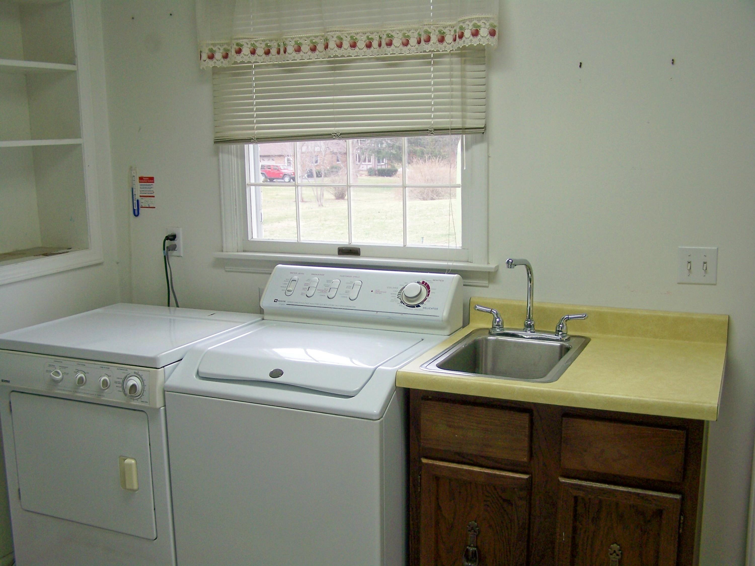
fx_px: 829
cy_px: 283
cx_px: 378
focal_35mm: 38
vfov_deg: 37.7
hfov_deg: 49.0
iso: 64
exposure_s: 1/40
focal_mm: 6.3
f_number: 2.8
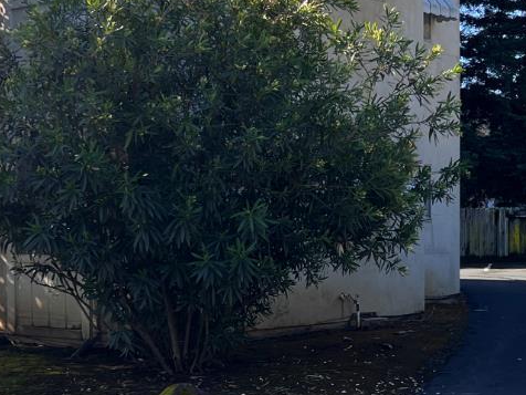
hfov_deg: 23.7
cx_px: 343
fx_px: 1246
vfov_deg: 18.0
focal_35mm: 82
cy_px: 245
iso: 50
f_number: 1.5
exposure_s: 1/909
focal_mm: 5.7
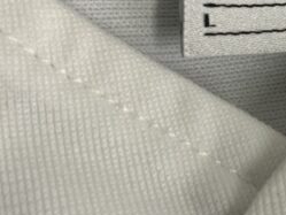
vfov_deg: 15.8
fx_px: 769
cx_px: 308
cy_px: 55
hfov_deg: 20.2
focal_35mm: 93
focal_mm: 3
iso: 100
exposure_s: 1/50
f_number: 1.8
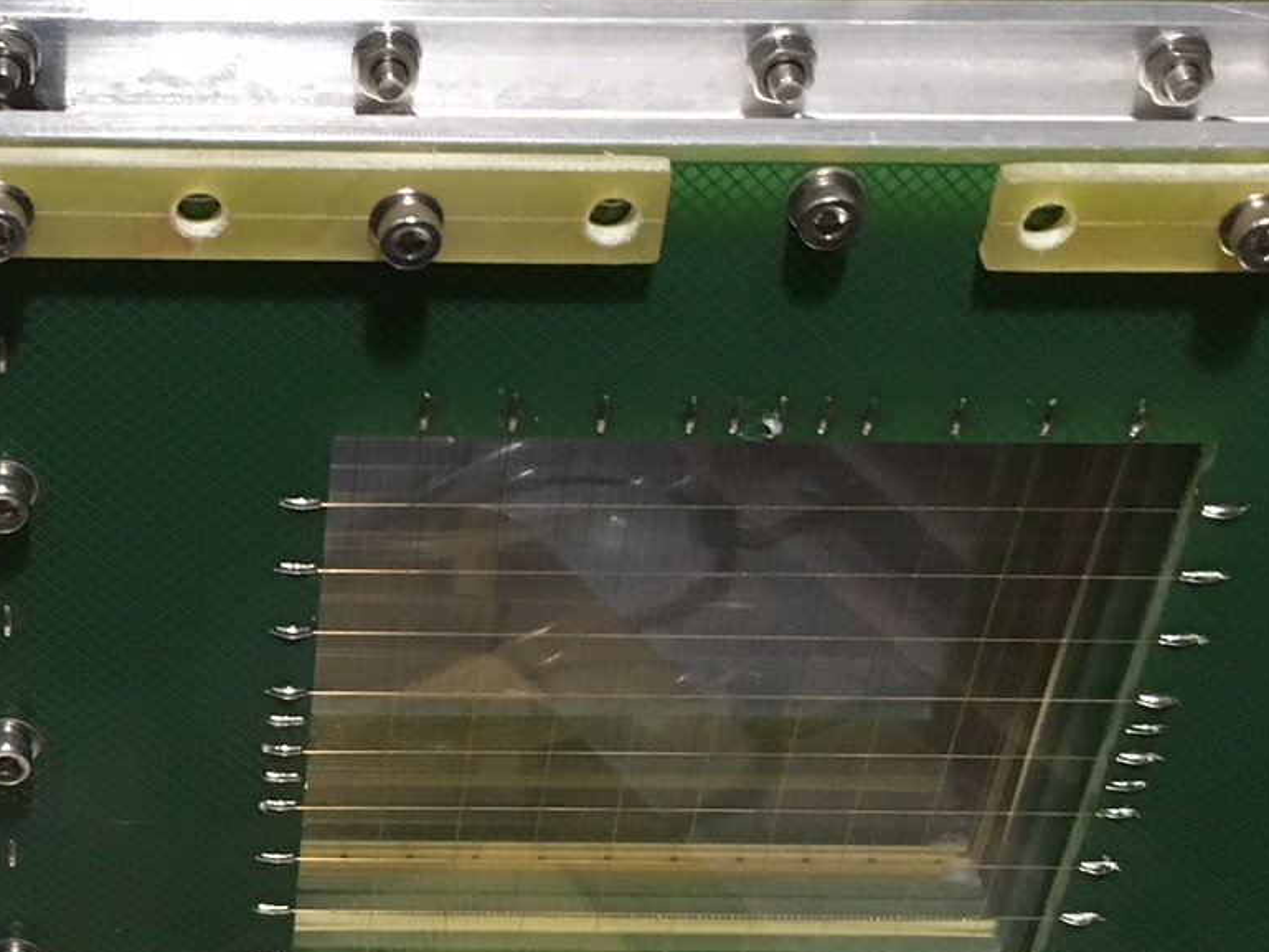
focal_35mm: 76
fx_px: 2787
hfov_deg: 24.9
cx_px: 142
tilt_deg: -43.1
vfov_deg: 19.3
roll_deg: -0.6
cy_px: 640
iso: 200
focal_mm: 4.15
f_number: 2.2
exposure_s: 1/25
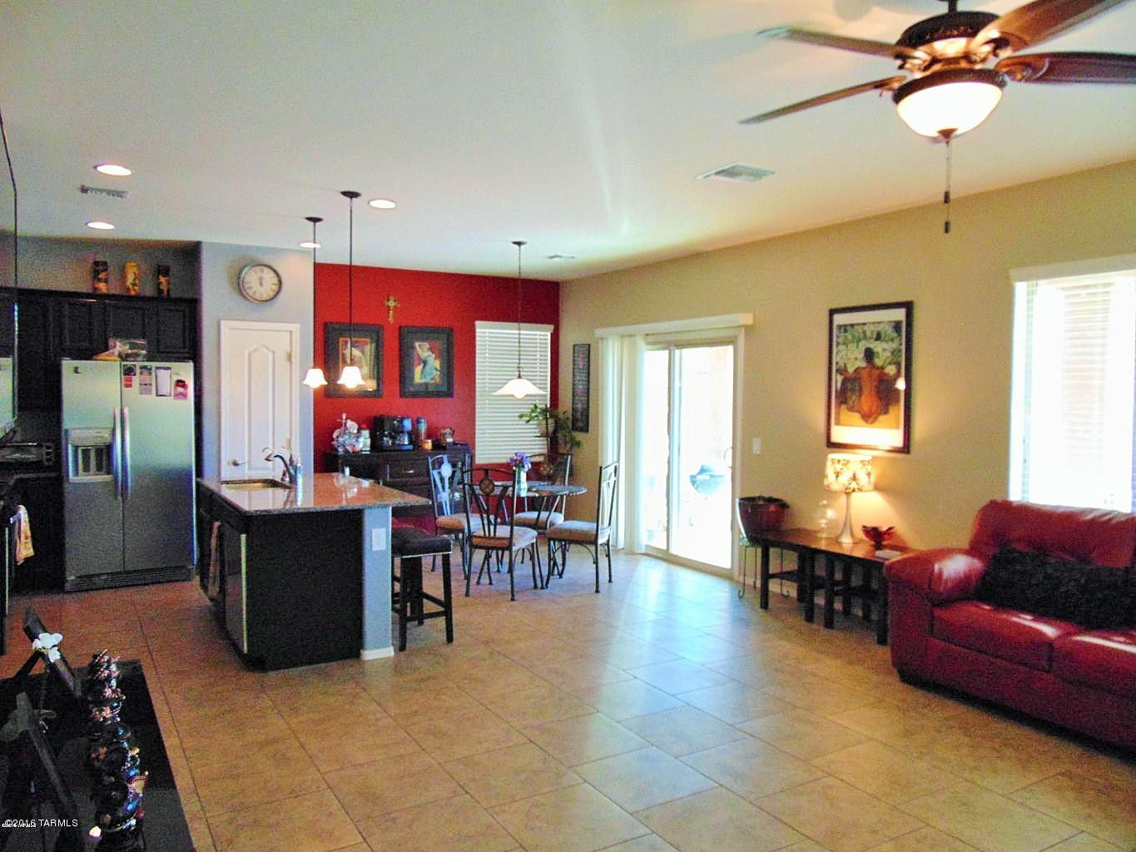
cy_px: 426
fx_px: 821
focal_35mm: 25
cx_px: 568
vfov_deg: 54.9
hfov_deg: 69.4
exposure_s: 1/60
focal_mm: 4.5
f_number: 3
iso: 500
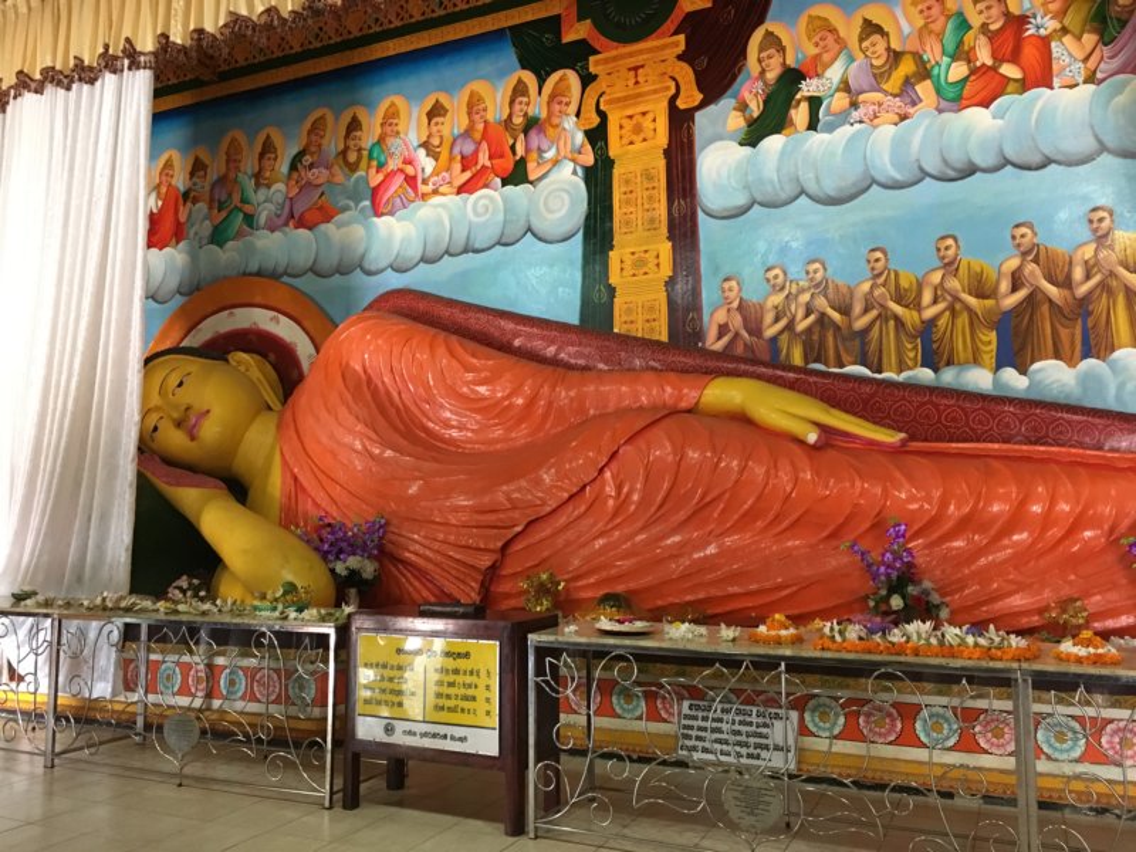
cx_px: 568
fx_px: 952
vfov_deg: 48.2
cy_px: 426
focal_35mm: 29
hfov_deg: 61.7
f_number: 2.2
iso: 250
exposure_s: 1/17
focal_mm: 4.15
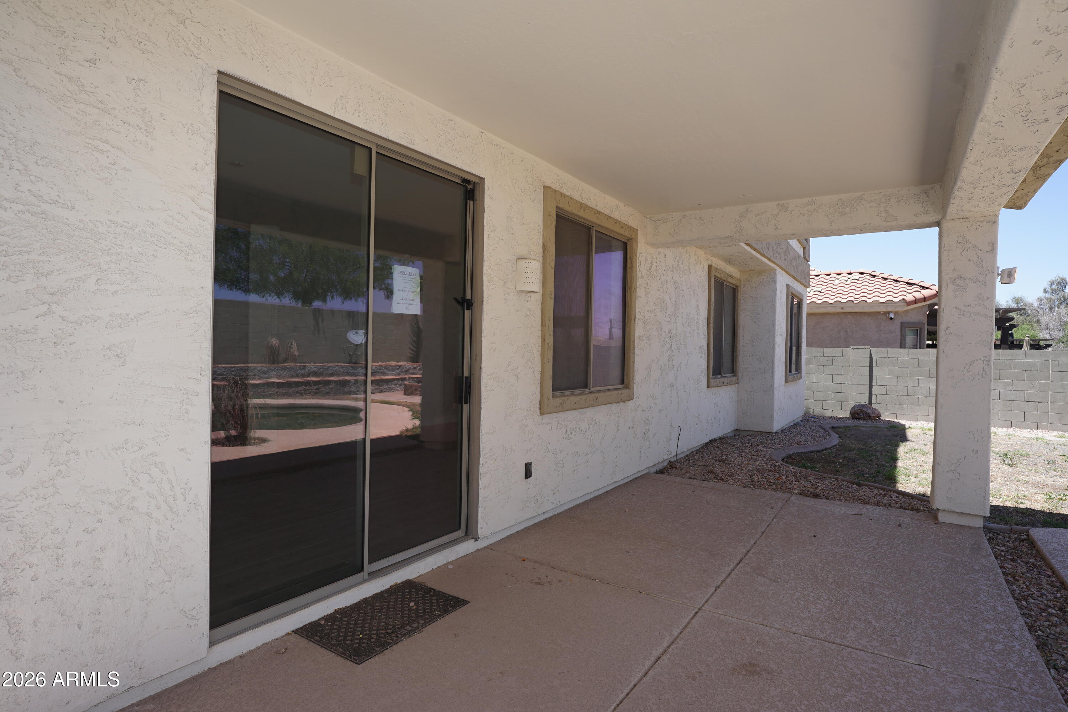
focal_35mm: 20
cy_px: 356
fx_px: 593
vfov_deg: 61.9
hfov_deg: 84.0
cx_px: 534
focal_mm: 20
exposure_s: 1/200
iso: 100
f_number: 7.1
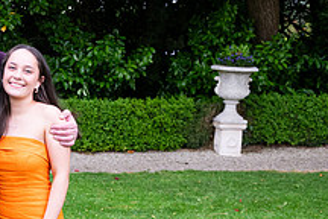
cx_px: -76
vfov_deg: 15.8
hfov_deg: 21.7
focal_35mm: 86
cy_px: 171
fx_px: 783
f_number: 5
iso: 400
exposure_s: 1/200
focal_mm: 32
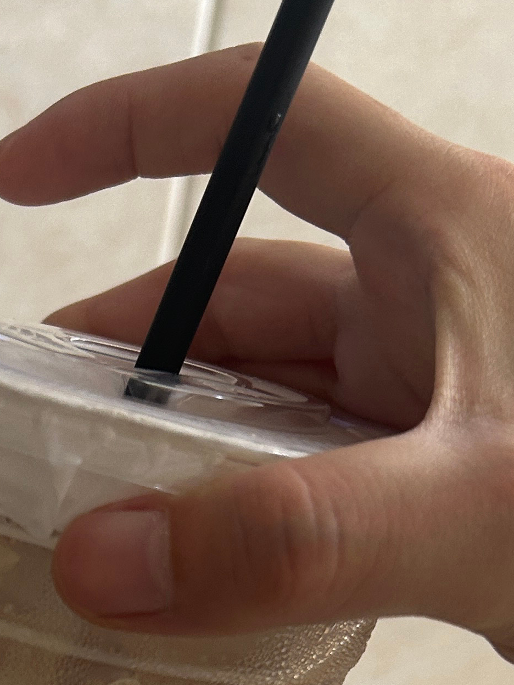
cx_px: -3
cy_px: 828
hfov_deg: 17.2
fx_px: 1663
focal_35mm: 84
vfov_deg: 21.6
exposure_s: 1/68
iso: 125
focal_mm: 5.7
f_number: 1.5
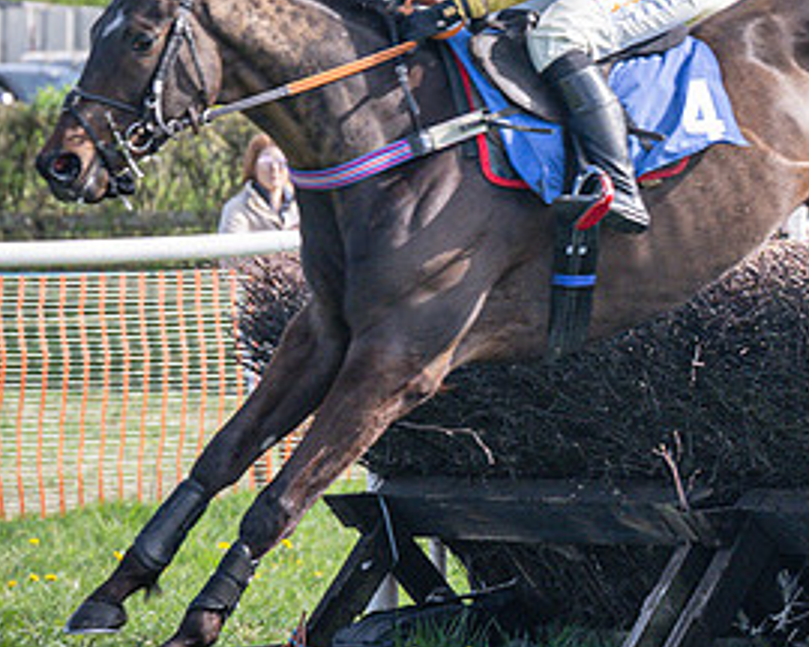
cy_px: 262
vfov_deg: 4.4
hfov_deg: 5.5
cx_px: 952
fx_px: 8452
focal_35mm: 353
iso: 400
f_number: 4
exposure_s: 1/1600
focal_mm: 78
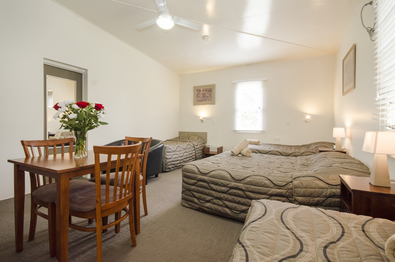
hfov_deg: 96.8
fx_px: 175
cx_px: 200
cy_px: 125
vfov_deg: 73.5
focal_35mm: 16
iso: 1250
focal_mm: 10
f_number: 7.1
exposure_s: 1/50
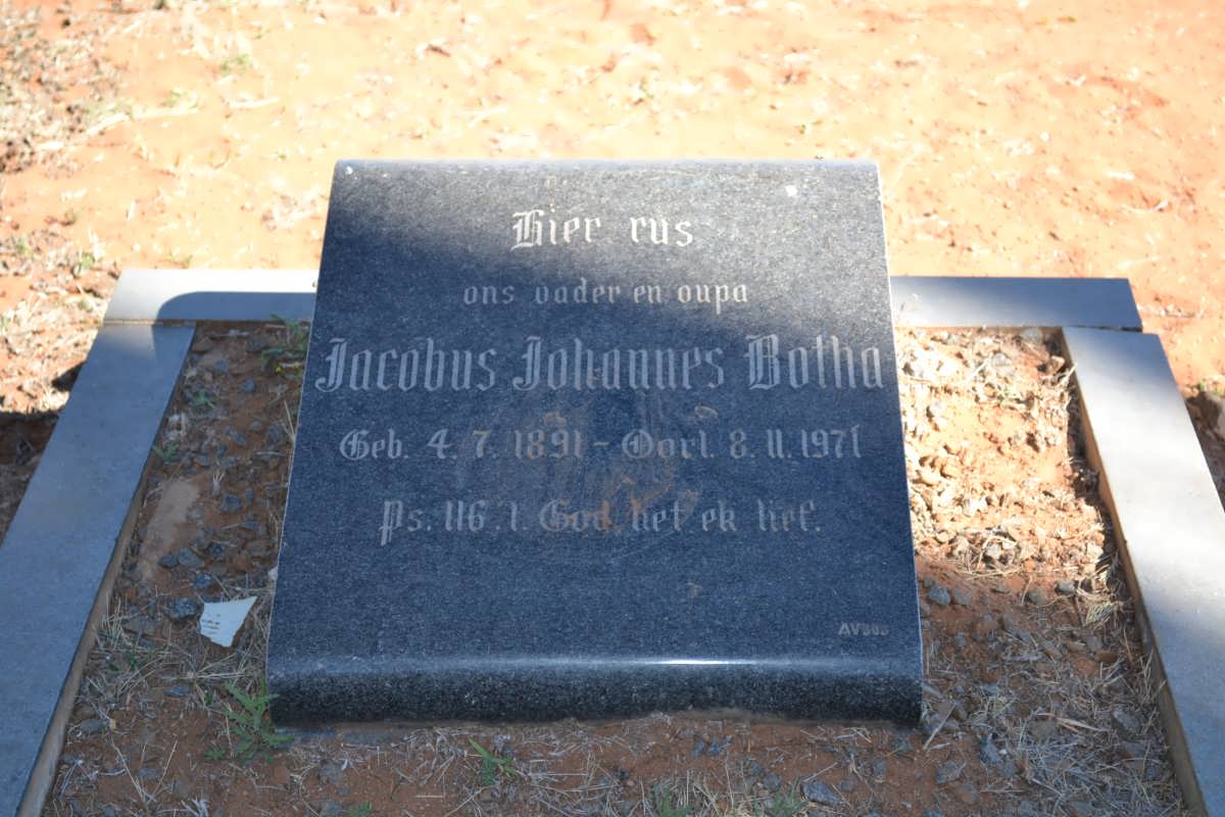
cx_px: 612
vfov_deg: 18.9
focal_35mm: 72
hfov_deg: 28.1
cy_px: 408
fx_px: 2450
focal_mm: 48
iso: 400
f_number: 5.3
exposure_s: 1/100
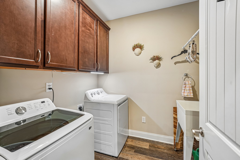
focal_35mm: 14
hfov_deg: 104.3
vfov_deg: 81.2
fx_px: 93
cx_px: 120
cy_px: 80
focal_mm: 14
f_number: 8
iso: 320
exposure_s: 1/6
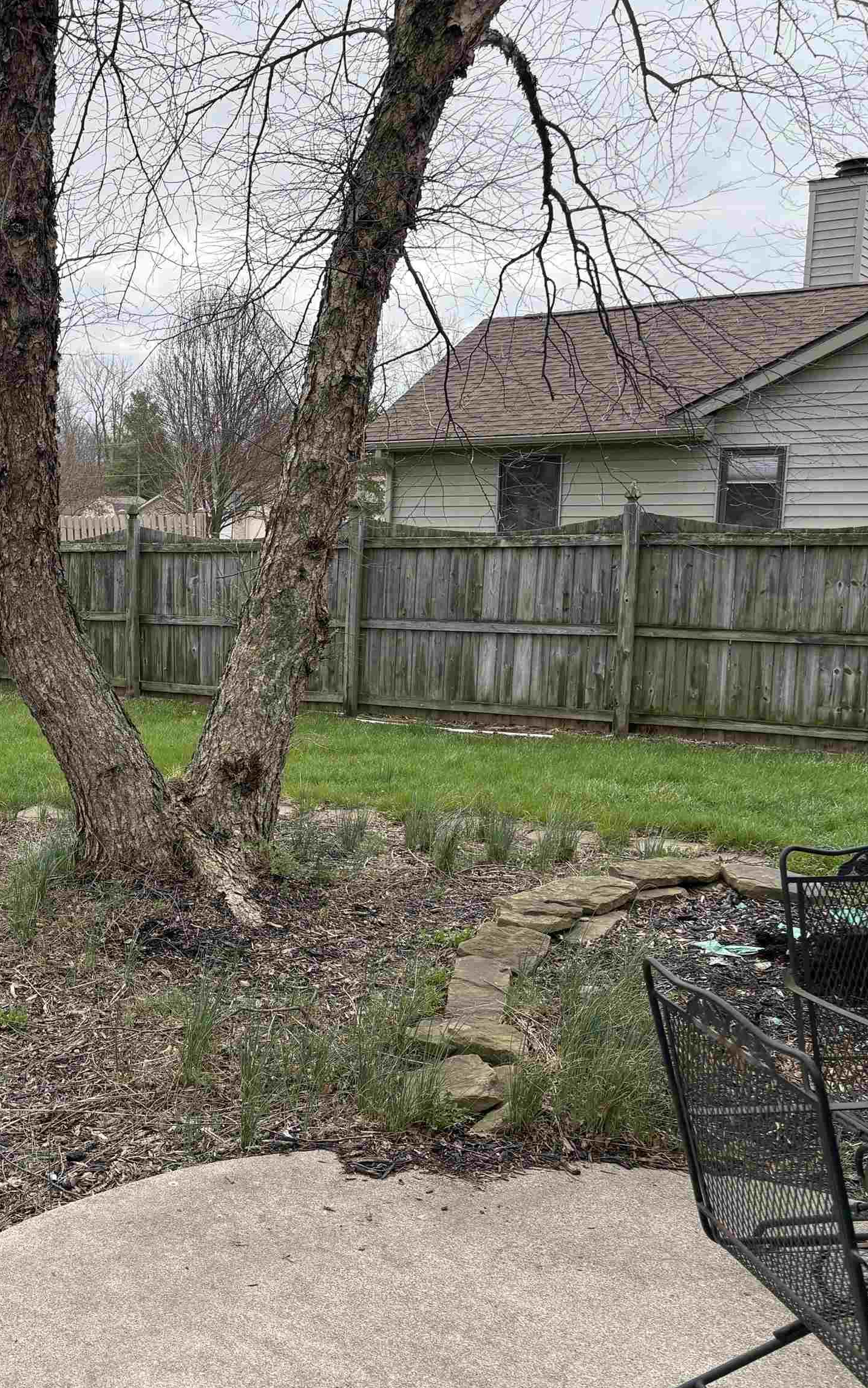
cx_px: 8
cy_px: 695
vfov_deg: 52.7
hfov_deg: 31.9
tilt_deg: -8.8
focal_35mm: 37
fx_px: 1400
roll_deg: -1.2
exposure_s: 1/2208
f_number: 1.6
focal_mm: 5.96
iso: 50
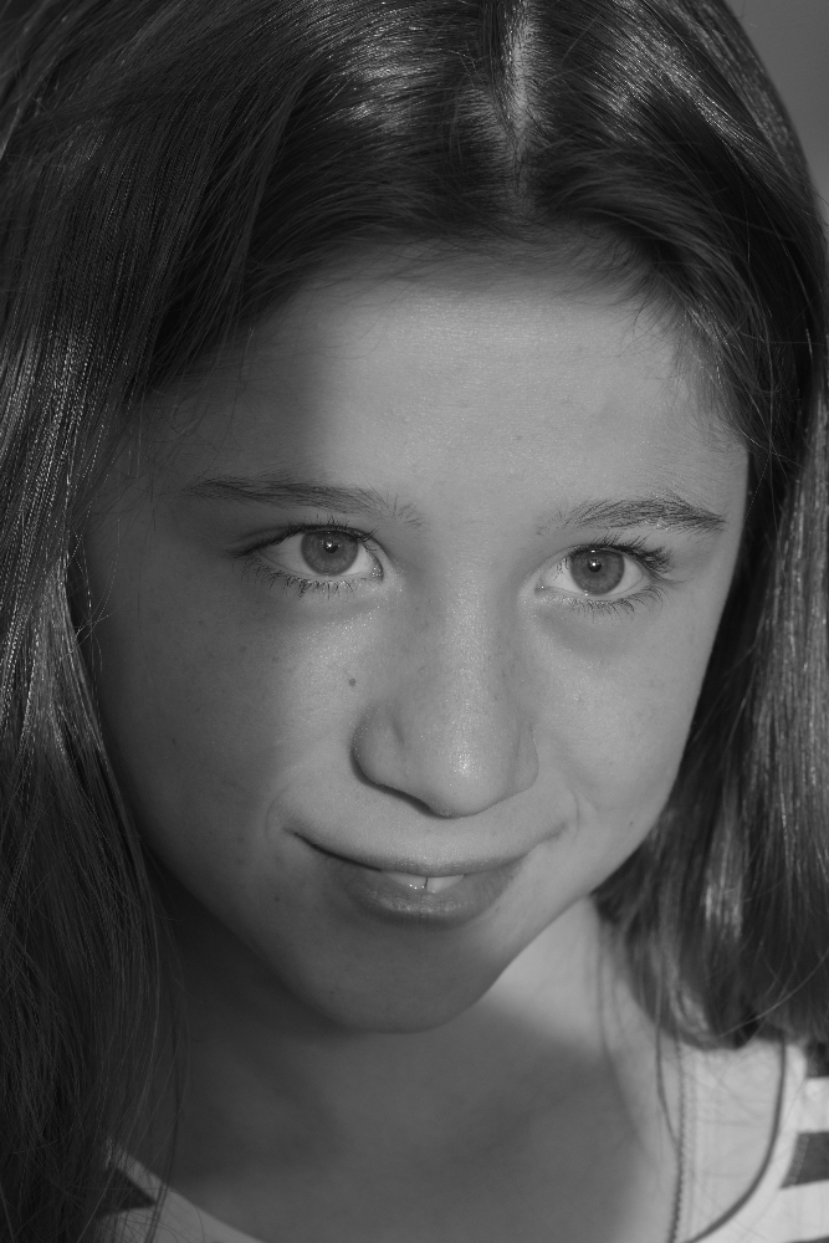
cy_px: 622
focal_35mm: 135
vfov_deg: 15.2
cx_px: 414
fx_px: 4661
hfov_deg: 10.2
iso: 125
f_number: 6.3
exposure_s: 1/100
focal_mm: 90
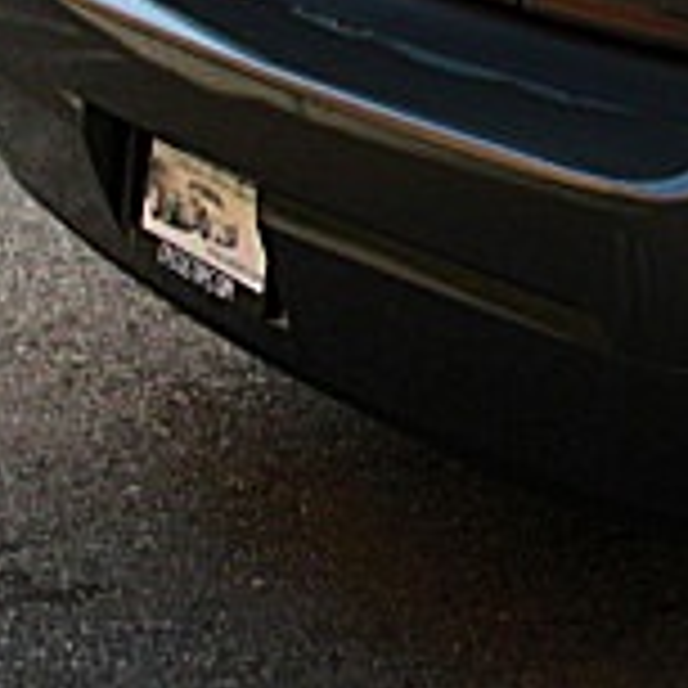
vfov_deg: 13.1
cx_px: 1201
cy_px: 121
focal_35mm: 133
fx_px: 2991
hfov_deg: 12.1
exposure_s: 1/100
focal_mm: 6.3
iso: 100
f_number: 2.8
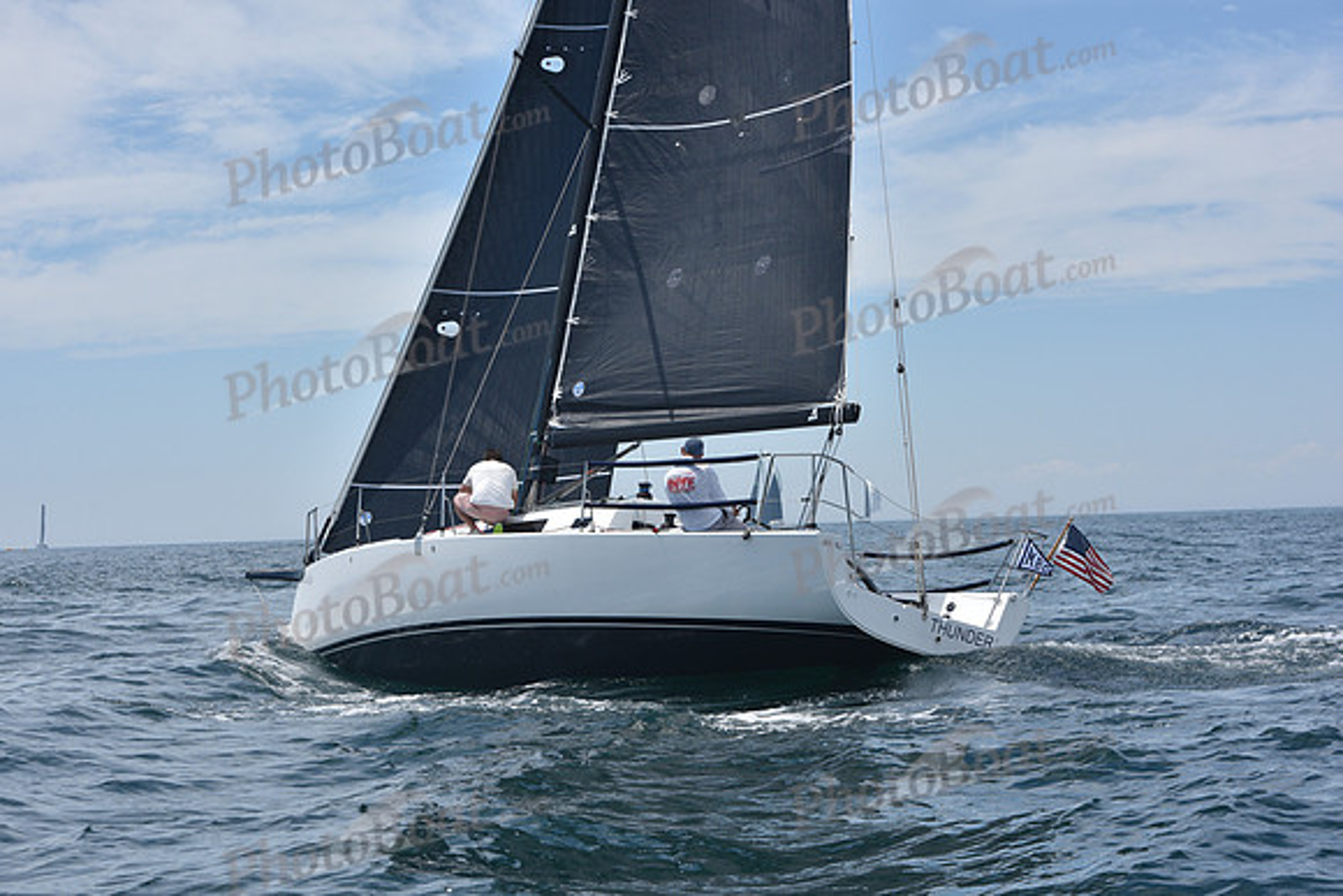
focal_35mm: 70
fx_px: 2612
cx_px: 672
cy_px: 448
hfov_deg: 28.8
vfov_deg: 19.5
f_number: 10
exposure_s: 1/800
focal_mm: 70
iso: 250
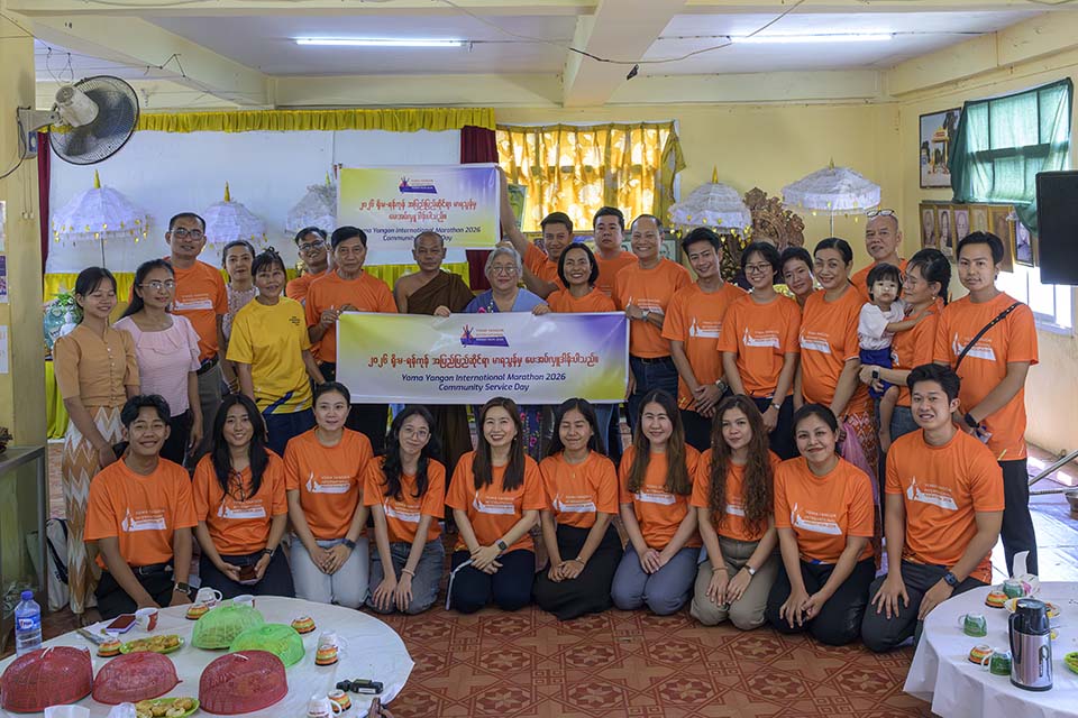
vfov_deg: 44.3
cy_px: 359
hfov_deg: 62.8
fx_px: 883
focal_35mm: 30
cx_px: 539
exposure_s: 1/200
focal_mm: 29.5
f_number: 5.6
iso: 5600
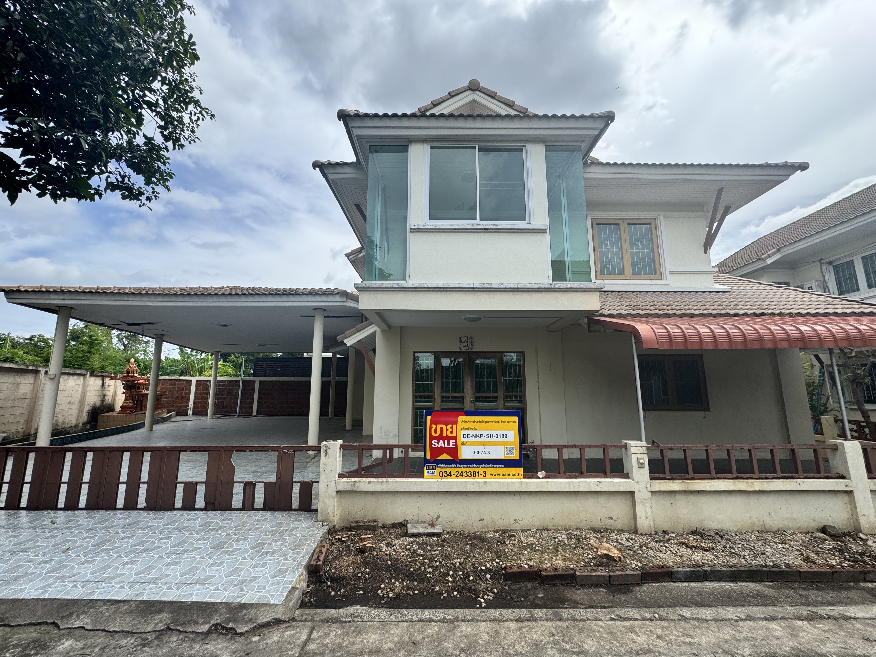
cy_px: 328
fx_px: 354
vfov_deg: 85.7
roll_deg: -0.1
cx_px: 438
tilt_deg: +10.1
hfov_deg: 102.1
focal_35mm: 14
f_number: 2.2
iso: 50
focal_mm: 2.22
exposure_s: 1/1034
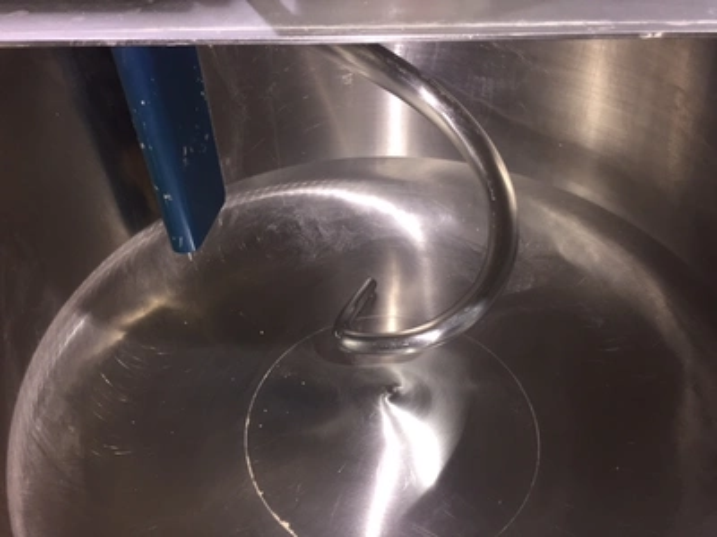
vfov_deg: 48.2
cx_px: 358
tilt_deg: -41.3
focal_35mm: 29
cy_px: 268
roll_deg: +1.2
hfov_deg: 61.7
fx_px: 601
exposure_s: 1/30
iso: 80
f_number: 2.2
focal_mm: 4.15
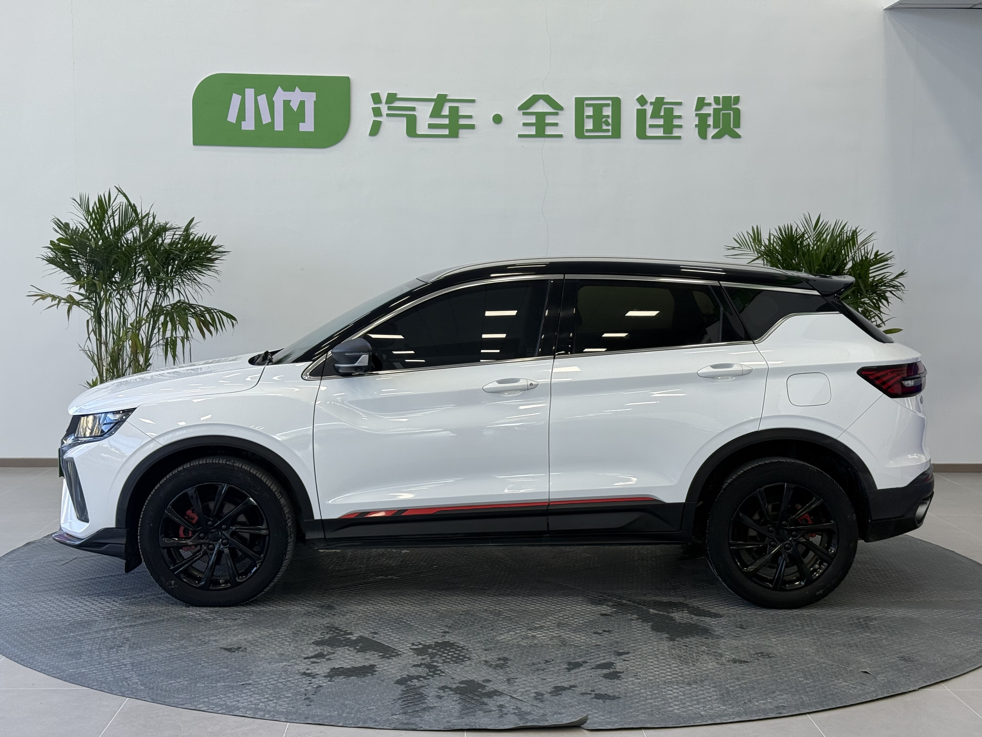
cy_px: 368
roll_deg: -0.7
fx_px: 1362
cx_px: 491
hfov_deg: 39.7
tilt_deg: -4.6
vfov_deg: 30.3
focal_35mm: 48
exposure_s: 1/121
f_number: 1.78
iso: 80
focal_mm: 6.76
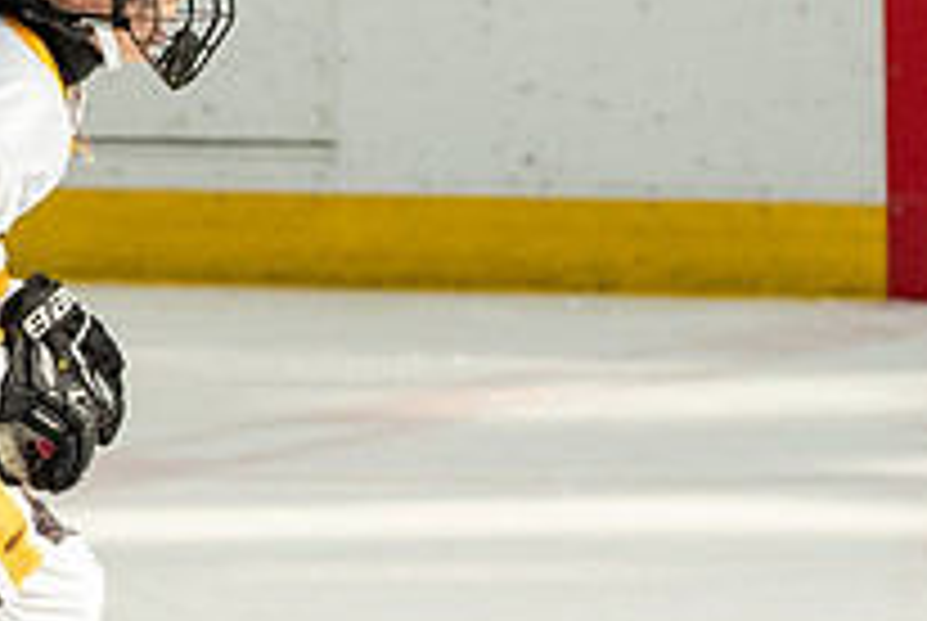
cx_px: -443
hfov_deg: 3.3
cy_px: 453
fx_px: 16194
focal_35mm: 628
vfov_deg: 2.2
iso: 800
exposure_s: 1/1600
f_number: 3.5
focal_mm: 105
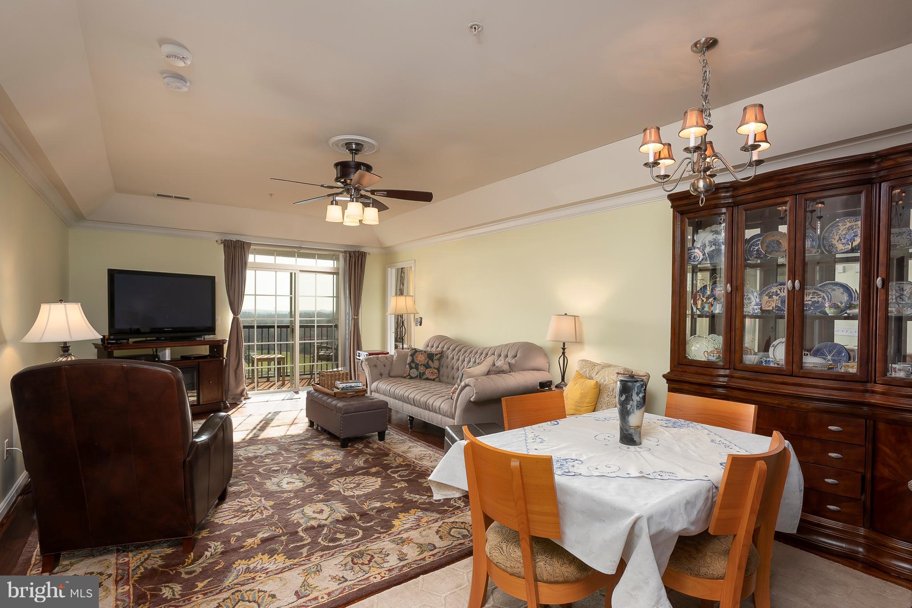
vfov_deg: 70.5
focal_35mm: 17
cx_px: 456
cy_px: 304
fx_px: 431
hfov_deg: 93.3
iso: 320
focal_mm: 17
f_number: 11
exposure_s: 1/40
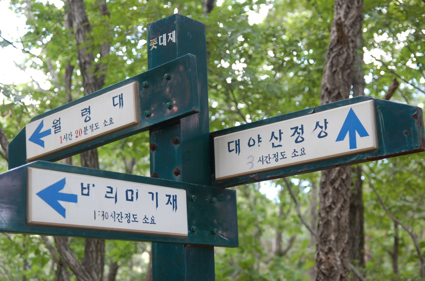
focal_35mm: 75
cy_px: 140
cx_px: 212
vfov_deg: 18.1
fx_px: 884
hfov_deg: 27.0
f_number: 4.5
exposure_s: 1/80
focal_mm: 50
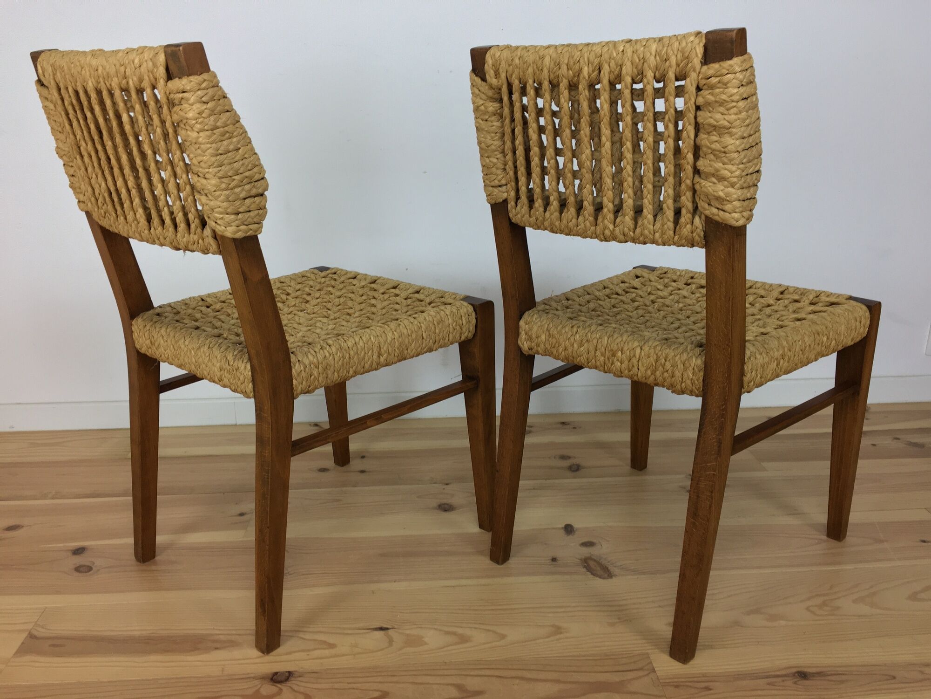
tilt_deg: -18.2
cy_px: 350
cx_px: 466
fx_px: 780
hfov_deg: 61.7
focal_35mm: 29
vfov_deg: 48.2
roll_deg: +0.2
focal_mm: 4.15
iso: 32
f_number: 2.2
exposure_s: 1/33
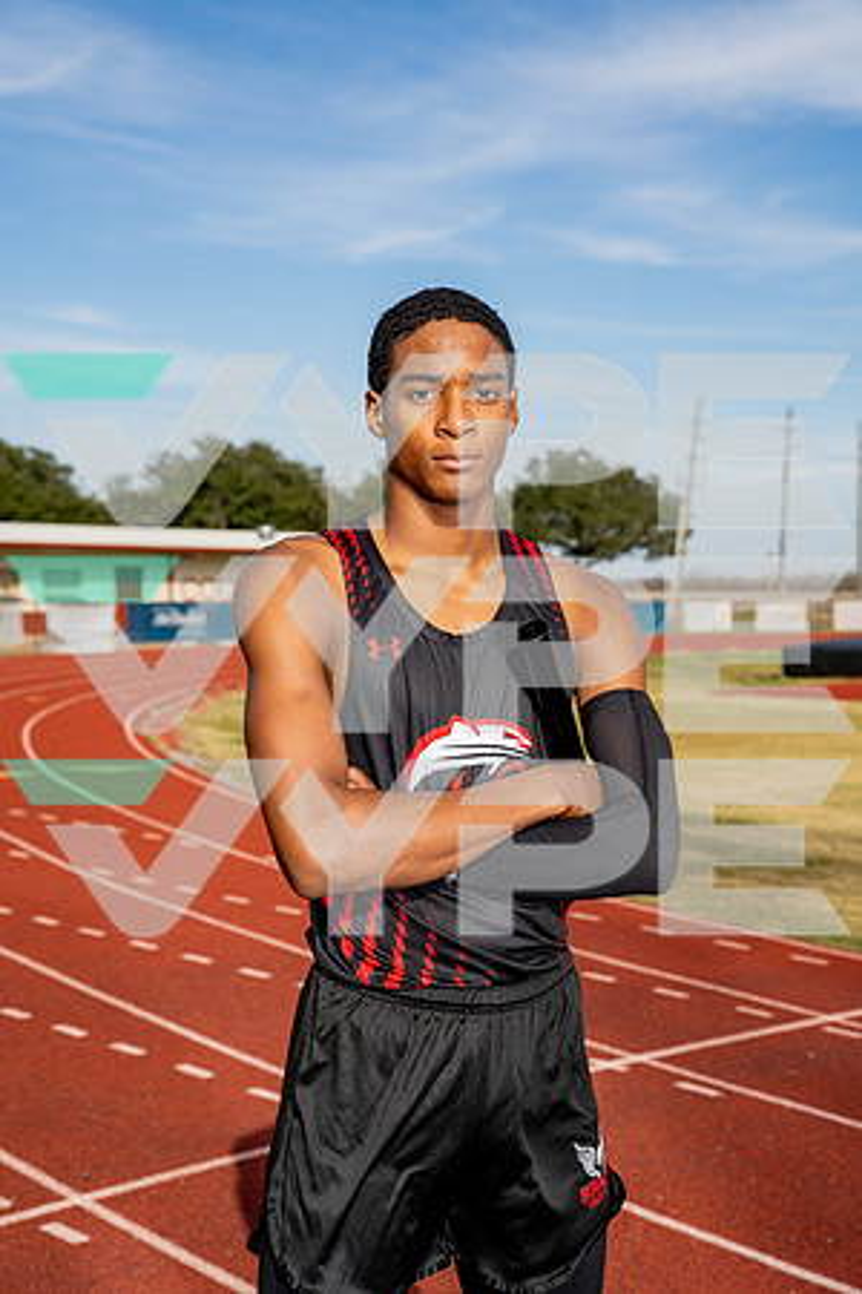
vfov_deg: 38.9
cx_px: 431
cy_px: 647
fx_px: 1832
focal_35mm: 51
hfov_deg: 26.5
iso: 100
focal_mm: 51
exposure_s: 1/640
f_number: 5.6
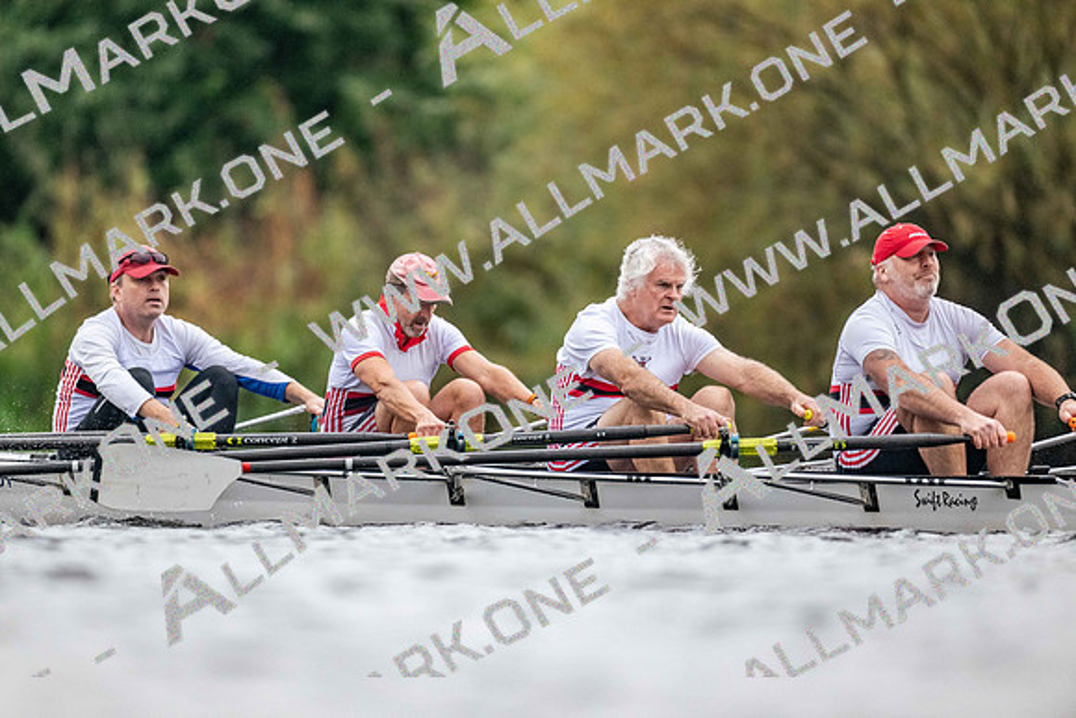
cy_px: 359
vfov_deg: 2.3
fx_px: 17937
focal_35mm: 600
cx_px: 538
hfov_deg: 3.4
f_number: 4
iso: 4000
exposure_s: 1/2500
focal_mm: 600
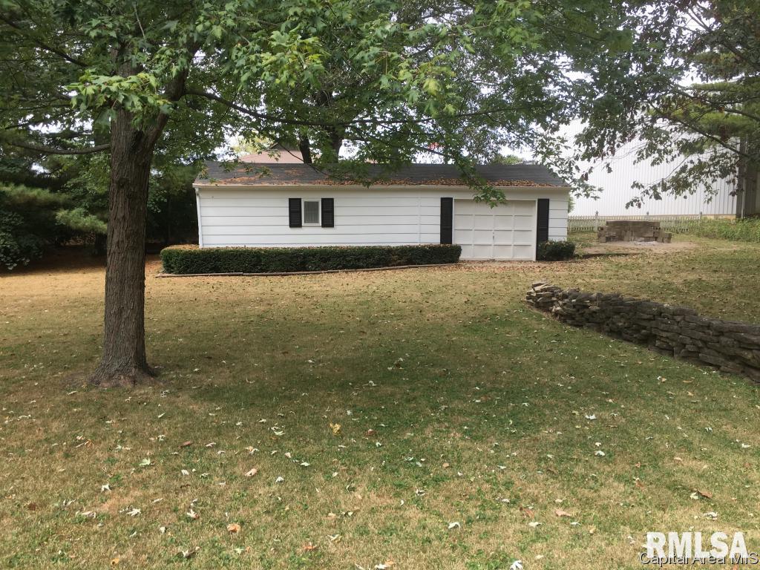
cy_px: 285
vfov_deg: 48.2
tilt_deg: -4.1
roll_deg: -0.5
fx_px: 637
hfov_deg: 61.7
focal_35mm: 29
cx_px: 380
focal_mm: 4.15
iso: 25
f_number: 2.2
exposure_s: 1/313
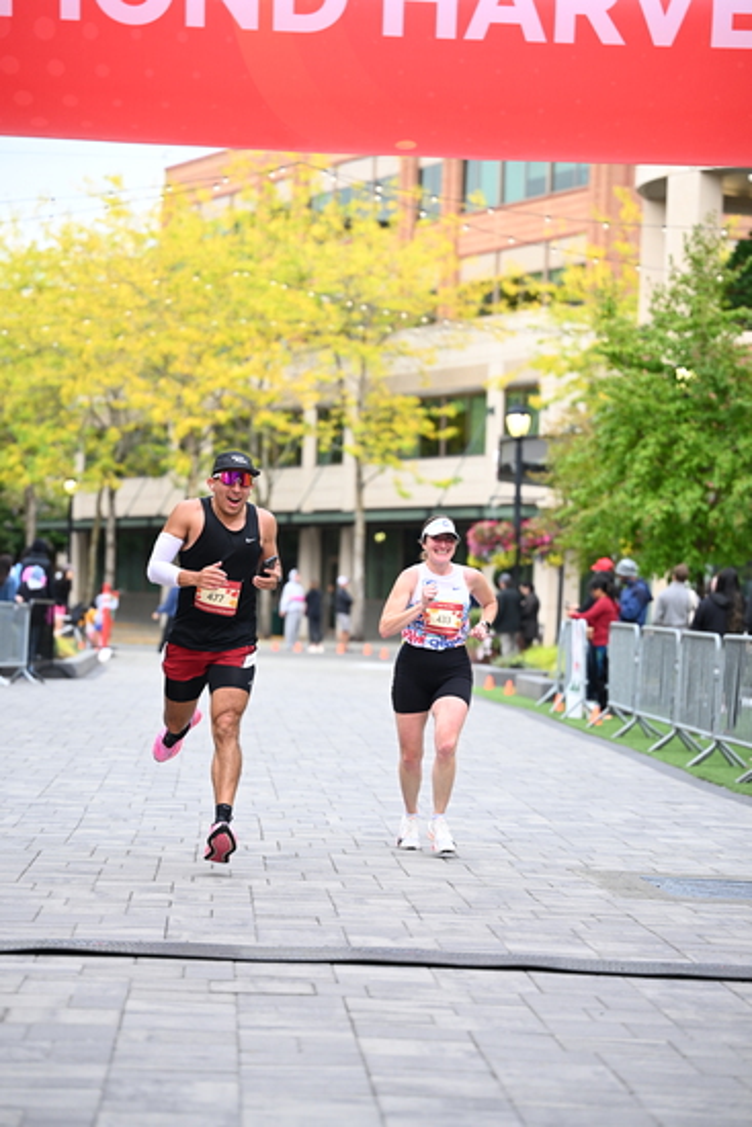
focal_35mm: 98
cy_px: 564
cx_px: 376
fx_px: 3068
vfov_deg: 20.8
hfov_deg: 14.0
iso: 1000
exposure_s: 1/1600
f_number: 2.8
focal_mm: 98
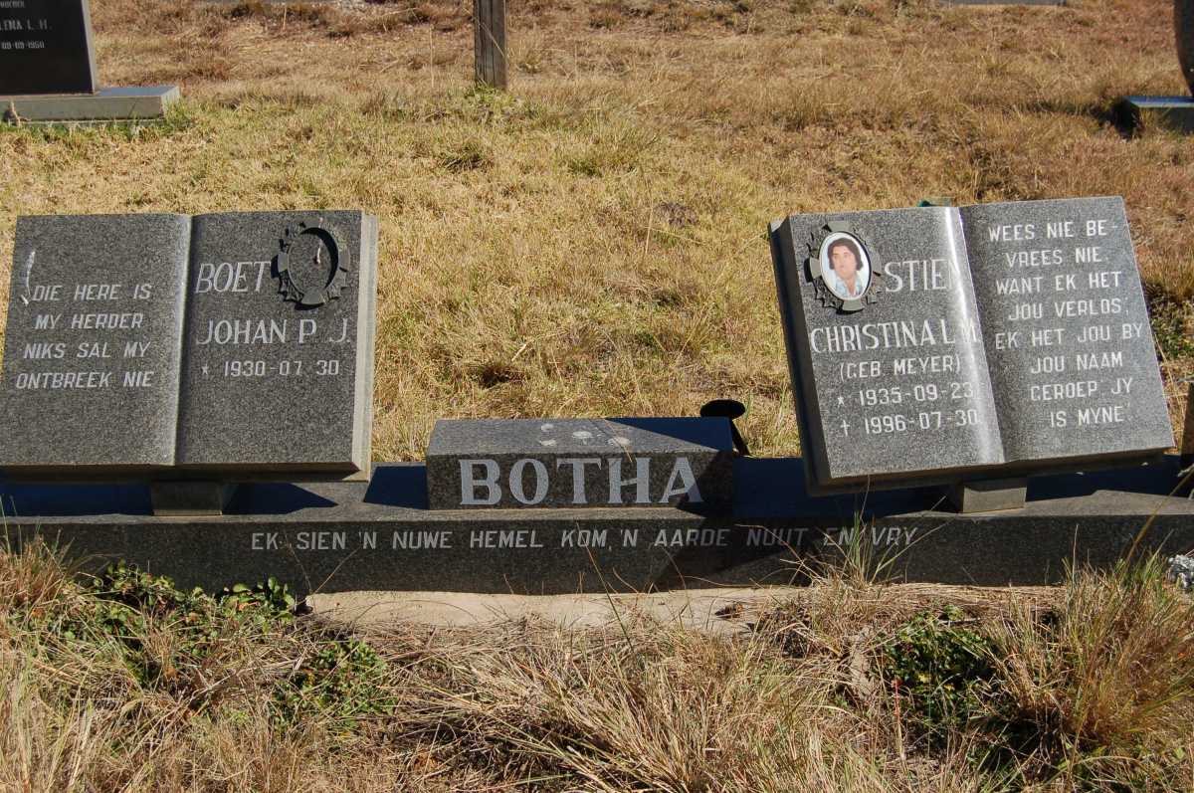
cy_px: 396
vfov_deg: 29.8
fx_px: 1491
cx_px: 597
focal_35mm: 45
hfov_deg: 43.7
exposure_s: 1/500
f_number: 6.3
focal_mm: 30
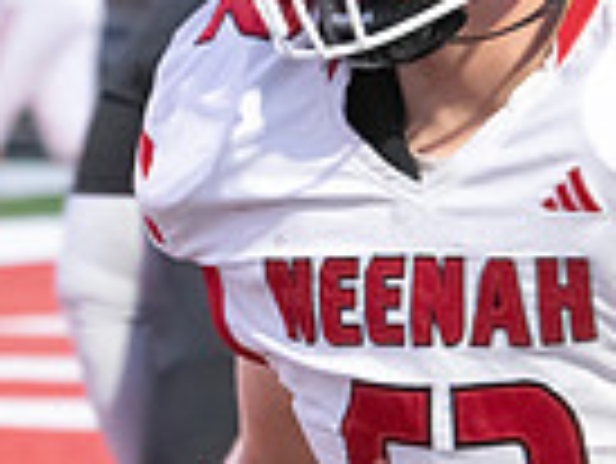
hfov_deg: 2.9
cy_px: 273
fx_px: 12343
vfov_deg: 2.1
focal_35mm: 693
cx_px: 58
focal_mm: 170
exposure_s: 1/250
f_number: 7.1
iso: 10000
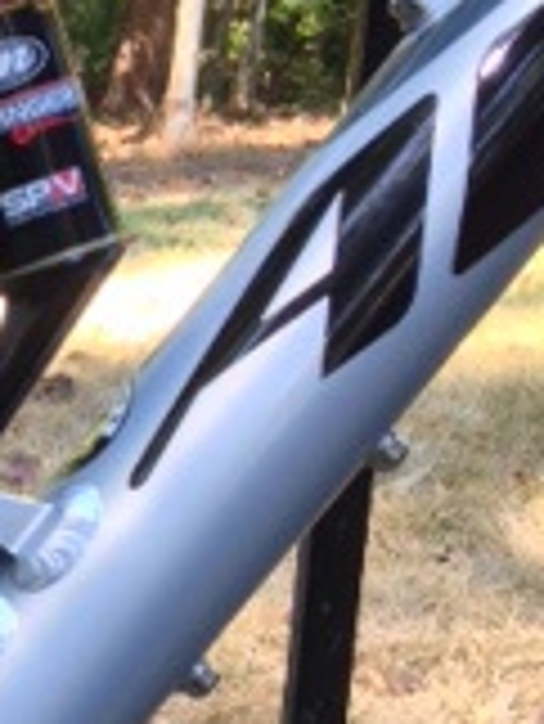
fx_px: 2909
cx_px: -450
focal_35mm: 139
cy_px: 764
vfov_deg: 13.9
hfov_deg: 10.1
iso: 64
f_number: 2.4
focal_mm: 4.28
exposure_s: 1/60
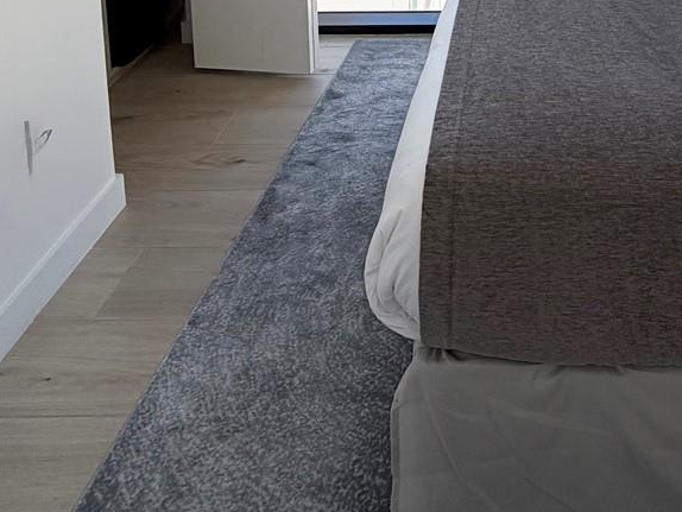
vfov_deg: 28.6
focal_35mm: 39
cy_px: -189
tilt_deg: -7.8
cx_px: 524
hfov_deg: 45.9
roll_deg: +0.7
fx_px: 769
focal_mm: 2.22
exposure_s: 1/120
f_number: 2.2
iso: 40
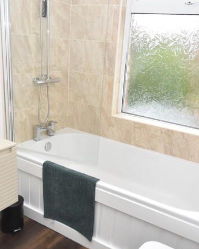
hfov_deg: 44.5
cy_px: 124
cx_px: 112
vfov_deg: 54.2
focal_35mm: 33
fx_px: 243
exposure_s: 1/200
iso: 250
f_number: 5
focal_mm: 10
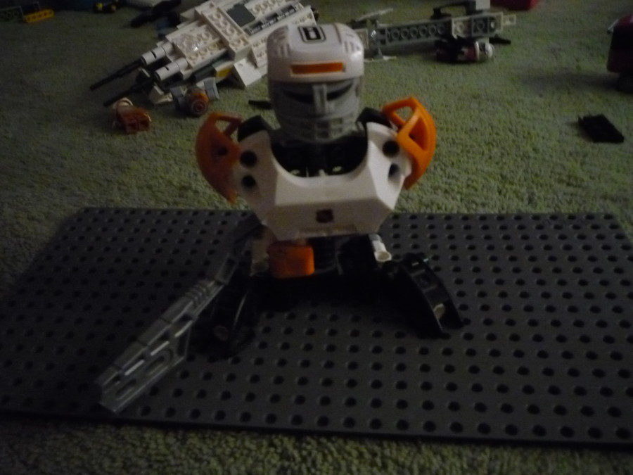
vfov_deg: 44.2
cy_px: 238
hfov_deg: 56.8
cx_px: 316
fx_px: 585
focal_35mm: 32
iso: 800
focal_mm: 5.2
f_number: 3.3
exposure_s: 1/8
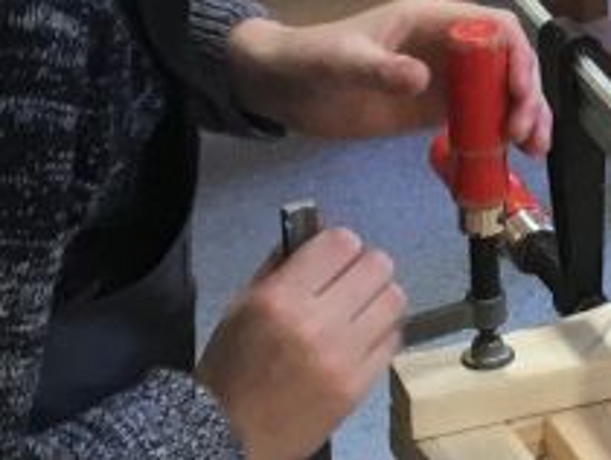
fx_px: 2951
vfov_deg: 8.7
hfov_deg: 10.9
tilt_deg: -20.0
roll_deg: -0.7
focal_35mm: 167
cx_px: 1152
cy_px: -173
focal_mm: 4.15
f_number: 2.2
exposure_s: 1/33
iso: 40
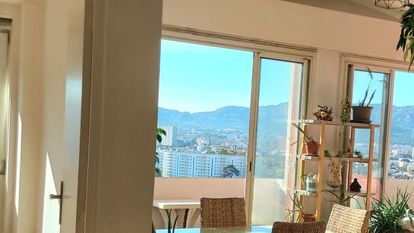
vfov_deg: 23.7
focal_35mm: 50
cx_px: 265
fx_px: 549
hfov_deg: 41.0
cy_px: 173
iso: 50
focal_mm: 4.65
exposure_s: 1/455
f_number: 1.8
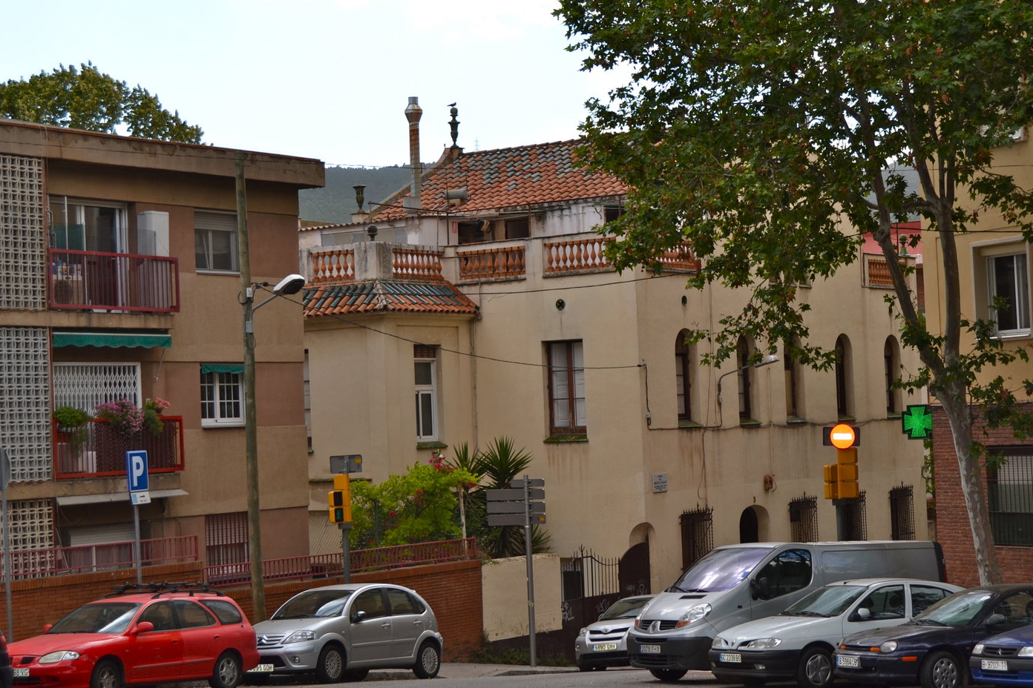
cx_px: 574
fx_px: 2226
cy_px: 316
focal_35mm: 78
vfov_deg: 17.6
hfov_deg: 26.1
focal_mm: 45
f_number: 7.1
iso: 100
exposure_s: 1/200
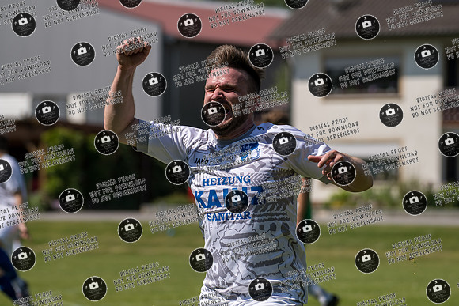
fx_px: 2886
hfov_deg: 9.1
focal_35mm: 226
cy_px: 133
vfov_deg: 6.1
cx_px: 260
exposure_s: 1/1600
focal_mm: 200
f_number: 5.6
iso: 140
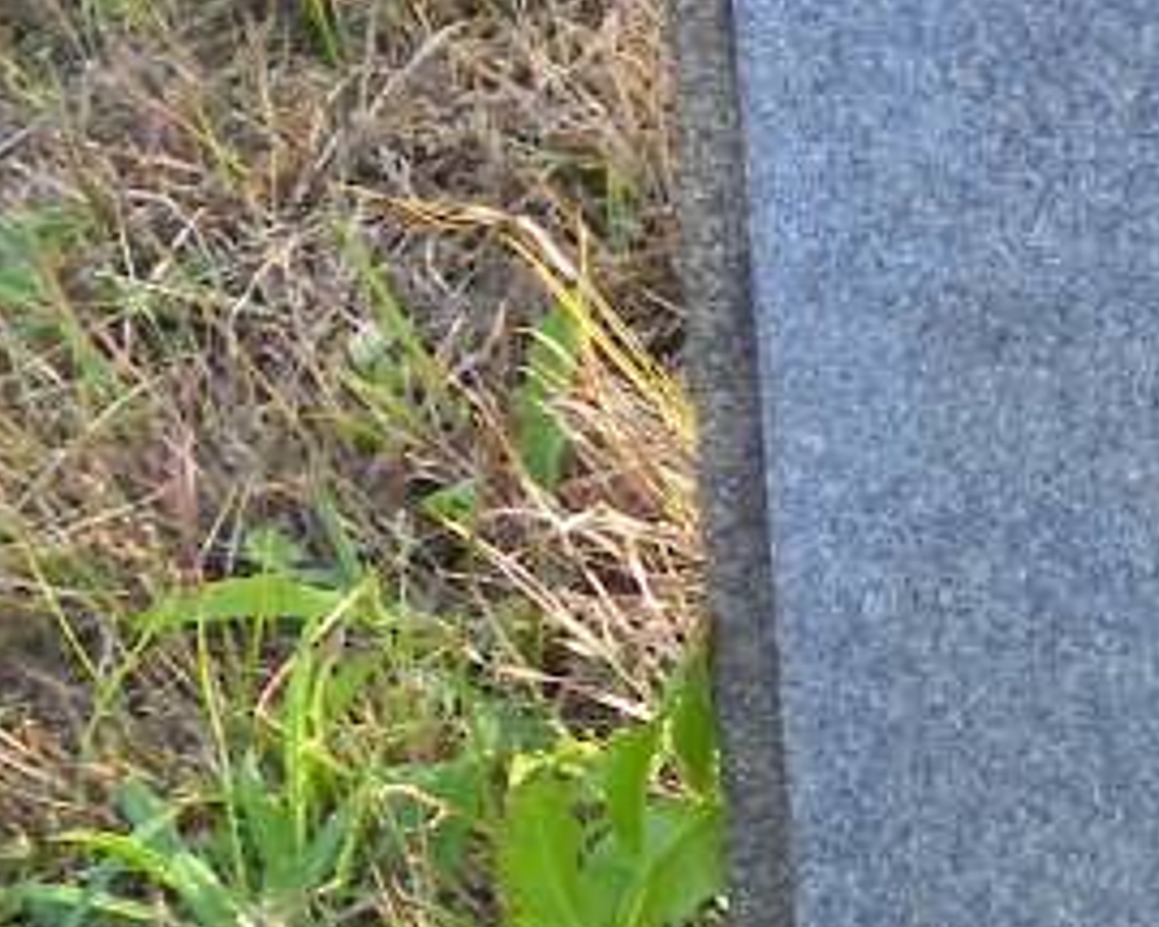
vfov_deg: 8.3
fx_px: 6412
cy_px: 483
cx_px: 2439
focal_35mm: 187
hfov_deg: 9.5
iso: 64
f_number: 3.2
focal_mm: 7.6
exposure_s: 1/50
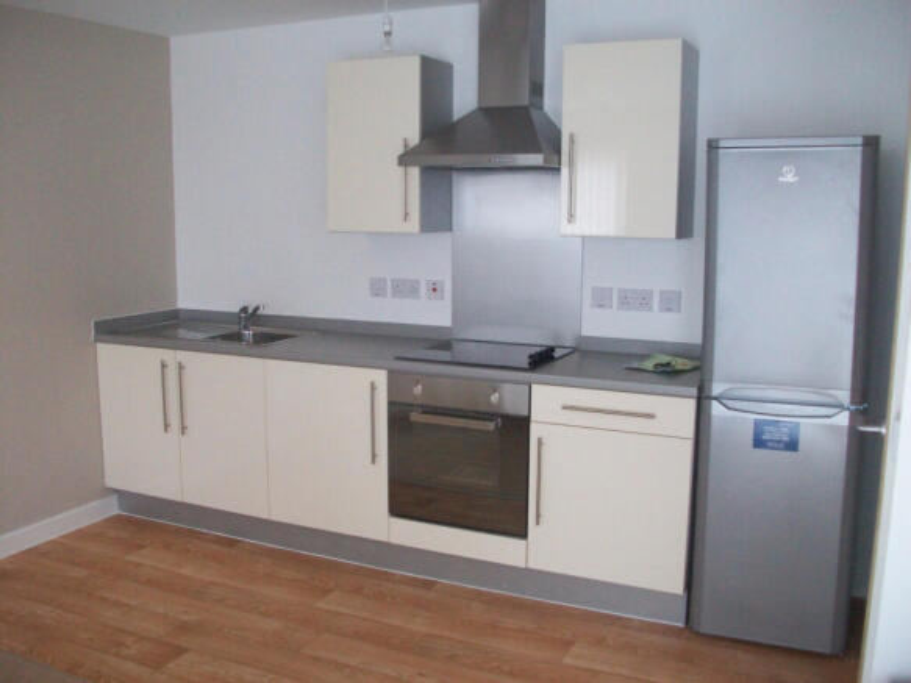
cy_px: 342
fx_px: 895
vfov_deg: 41.8
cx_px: 456
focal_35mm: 34
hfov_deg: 54.0
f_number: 2.8
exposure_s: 1/60
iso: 219
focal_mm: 5.7
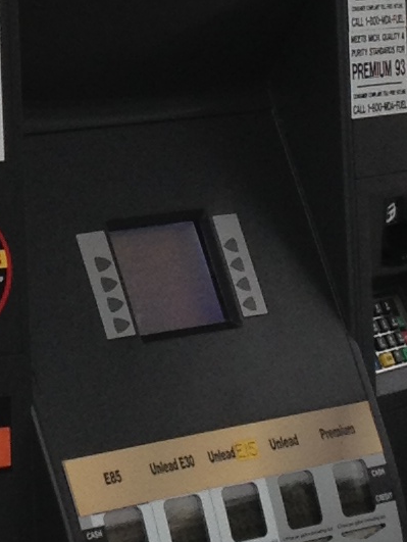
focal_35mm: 215
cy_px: 22
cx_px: -154
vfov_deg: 9.1
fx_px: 3366
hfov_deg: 6.8
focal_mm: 4.28
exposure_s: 1/219
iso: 50
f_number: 2.4
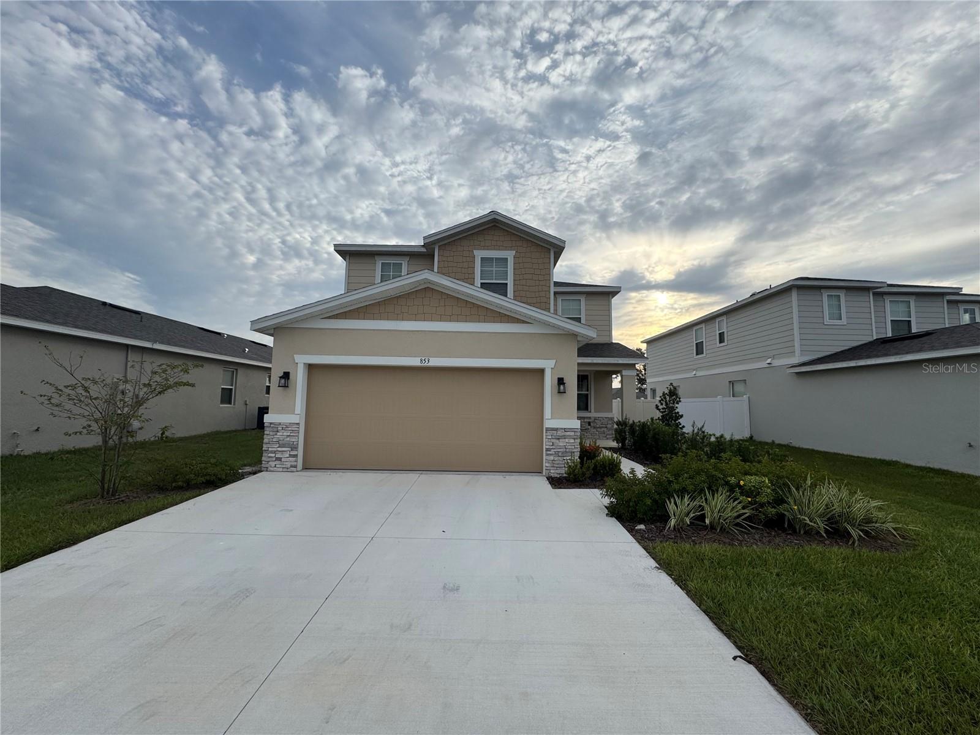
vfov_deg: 85.7
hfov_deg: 102.1
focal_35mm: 14
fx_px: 396
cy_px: 368
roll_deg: -1.0
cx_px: 490
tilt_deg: +5.3
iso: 50
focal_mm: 2.22
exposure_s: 1/1346
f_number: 2.2
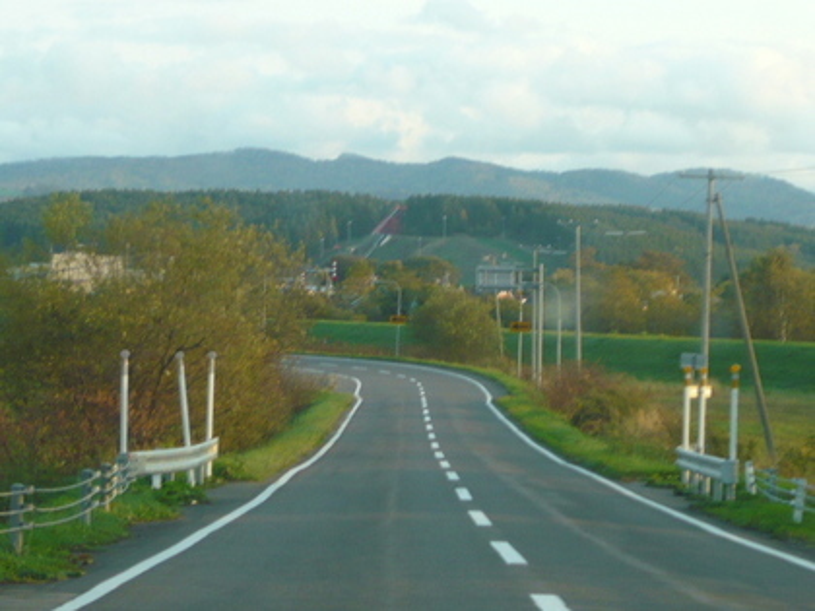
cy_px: 306
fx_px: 3084
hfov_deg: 15.1
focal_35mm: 131
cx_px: 408
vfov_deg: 11.3
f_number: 4.4
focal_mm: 13.6
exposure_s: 1/80
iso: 160
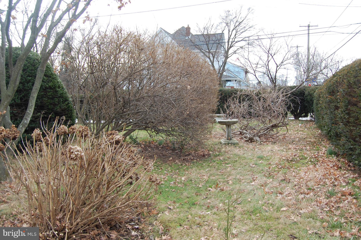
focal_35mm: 30
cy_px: 120
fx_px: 300
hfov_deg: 62.0
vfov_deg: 43.5
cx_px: 180
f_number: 6.3
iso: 200
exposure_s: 1/160
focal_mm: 20
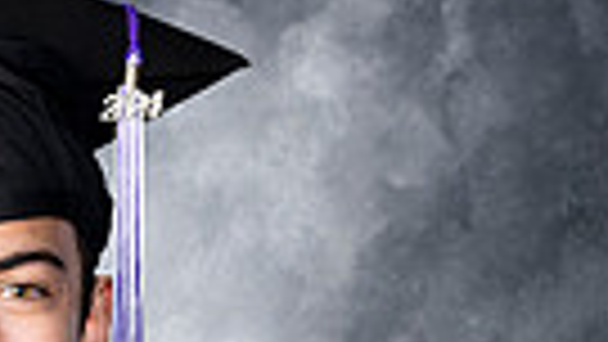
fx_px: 3822
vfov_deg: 5.0
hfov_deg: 9.0
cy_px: 783
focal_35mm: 237
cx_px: -54
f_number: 9
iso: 250
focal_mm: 68
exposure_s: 1/160
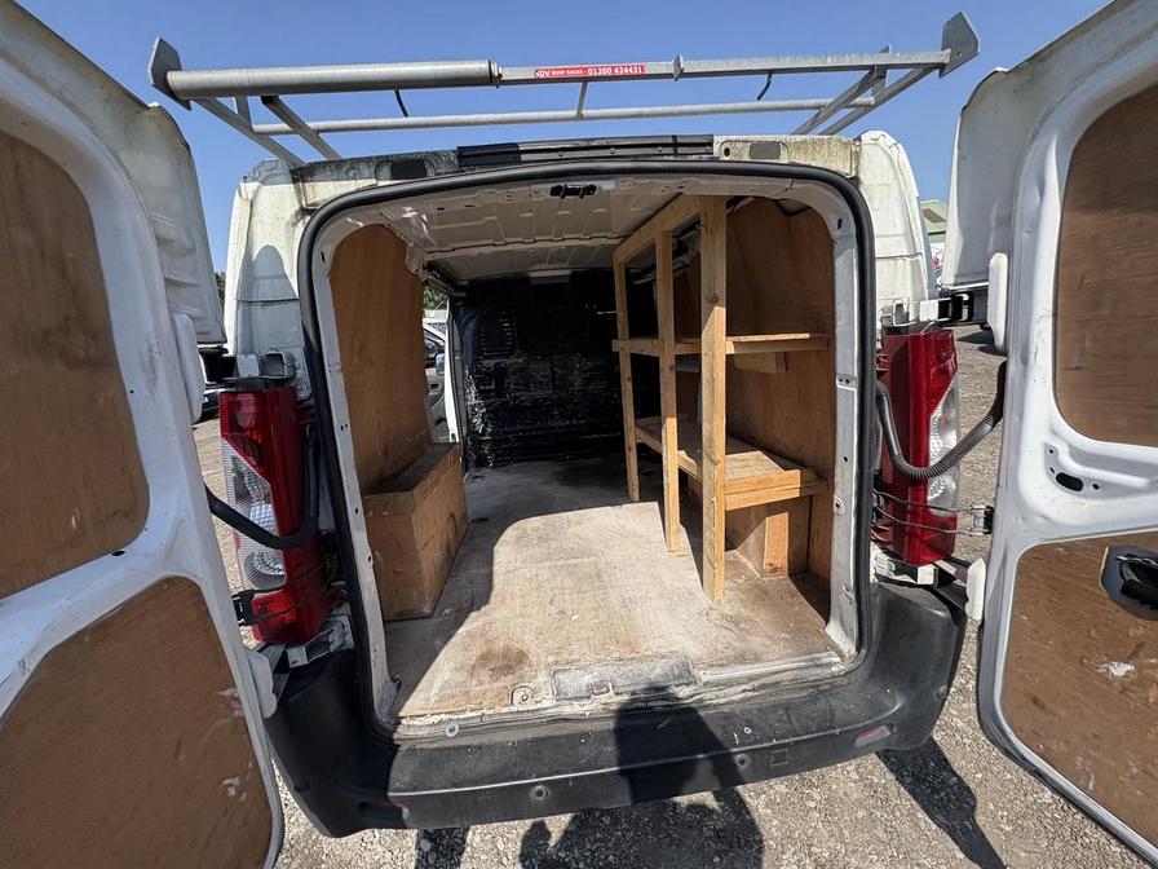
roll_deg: +0.8
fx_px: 468
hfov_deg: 102.1
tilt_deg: -12.1
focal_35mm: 14
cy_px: 434
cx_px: 579
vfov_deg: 85.7
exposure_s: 1/1567
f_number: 2.2
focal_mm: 2.22
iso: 64
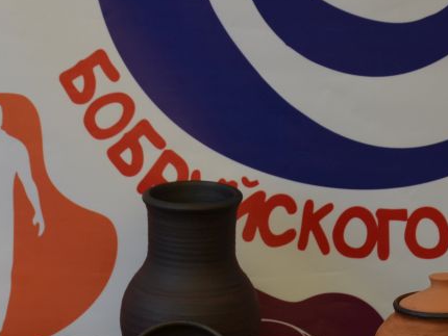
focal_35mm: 194
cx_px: 147
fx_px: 2512
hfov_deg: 10.2
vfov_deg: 7.6
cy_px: 337
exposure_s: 1/250
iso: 160
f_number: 8
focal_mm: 58
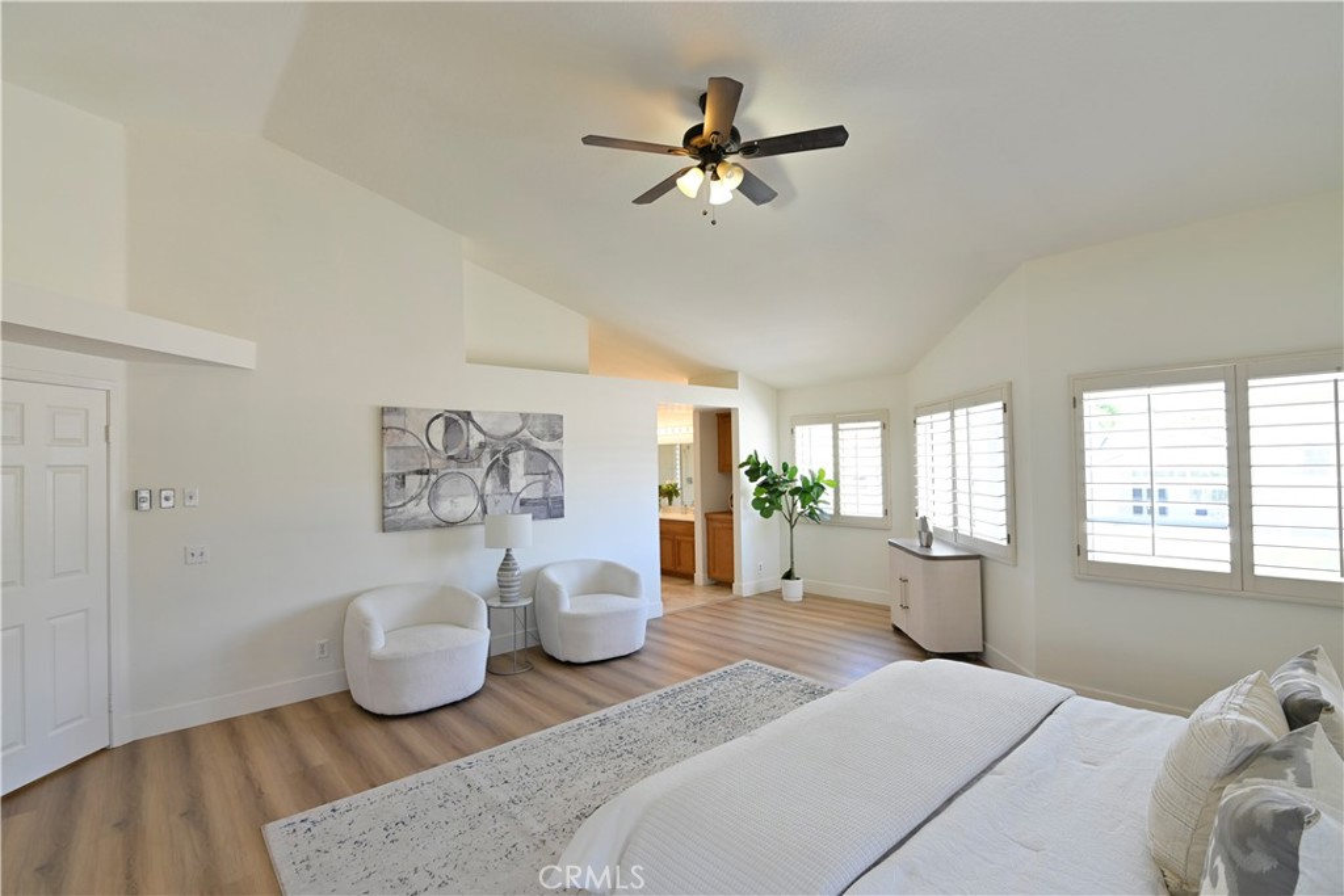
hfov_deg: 96.7
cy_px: 448
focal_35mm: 16
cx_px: 672
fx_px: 597
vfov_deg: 73.8
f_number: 5.6
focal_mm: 16
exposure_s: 1/60
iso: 800
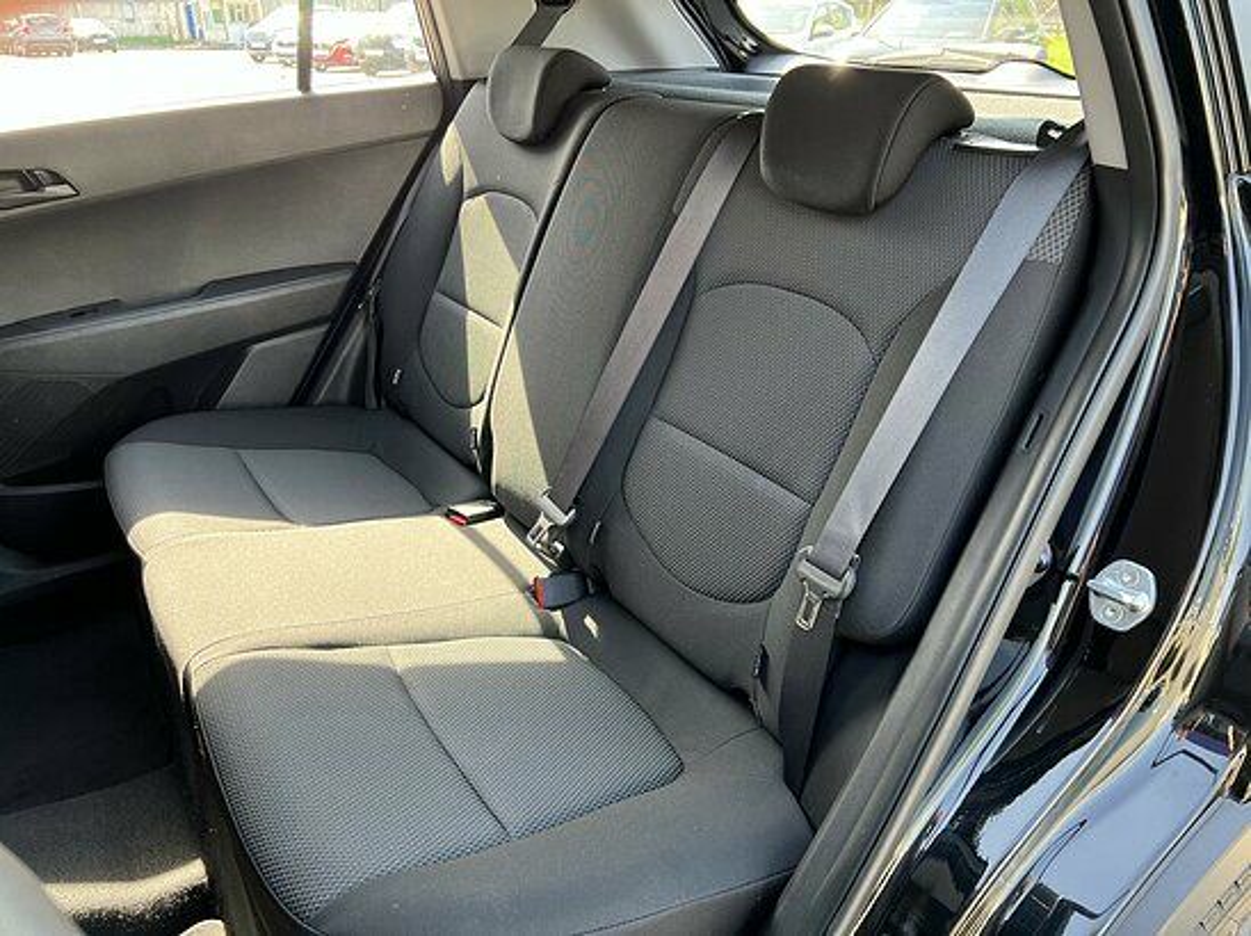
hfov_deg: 67.3
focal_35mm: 26
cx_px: 626
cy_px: 468
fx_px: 939
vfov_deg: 53.0
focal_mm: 5.7
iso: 64
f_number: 1.5
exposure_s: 1/154
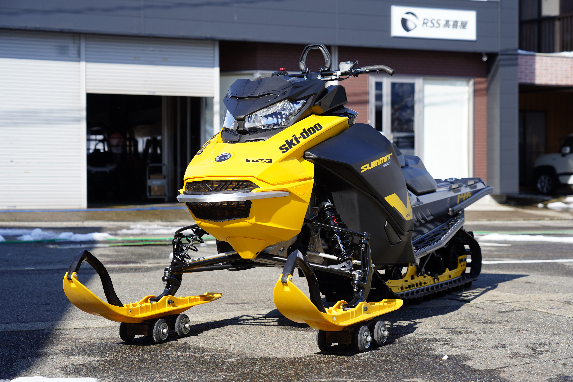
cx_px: 286
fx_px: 1082
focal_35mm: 68
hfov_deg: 29.7
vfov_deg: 20.0
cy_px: 191
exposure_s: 1/320
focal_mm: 68
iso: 100
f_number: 5.6
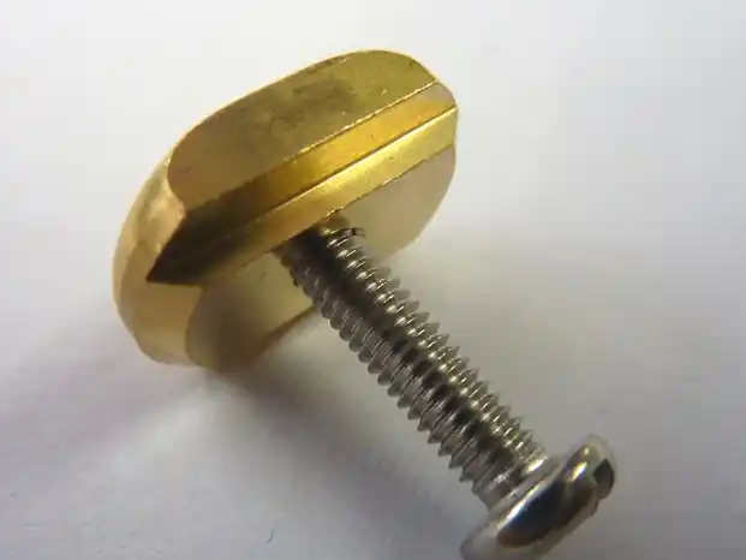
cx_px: 372
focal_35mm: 32
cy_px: 320
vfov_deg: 44.1
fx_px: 690
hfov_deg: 56.8
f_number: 3.3
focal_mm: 4.1
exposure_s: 1/30
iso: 200
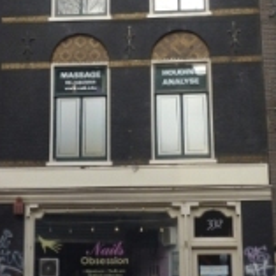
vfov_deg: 19.8
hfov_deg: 19.9
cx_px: 125
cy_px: 75
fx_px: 785
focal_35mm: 87
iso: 80
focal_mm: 6.9
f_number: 4
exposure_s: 1/200
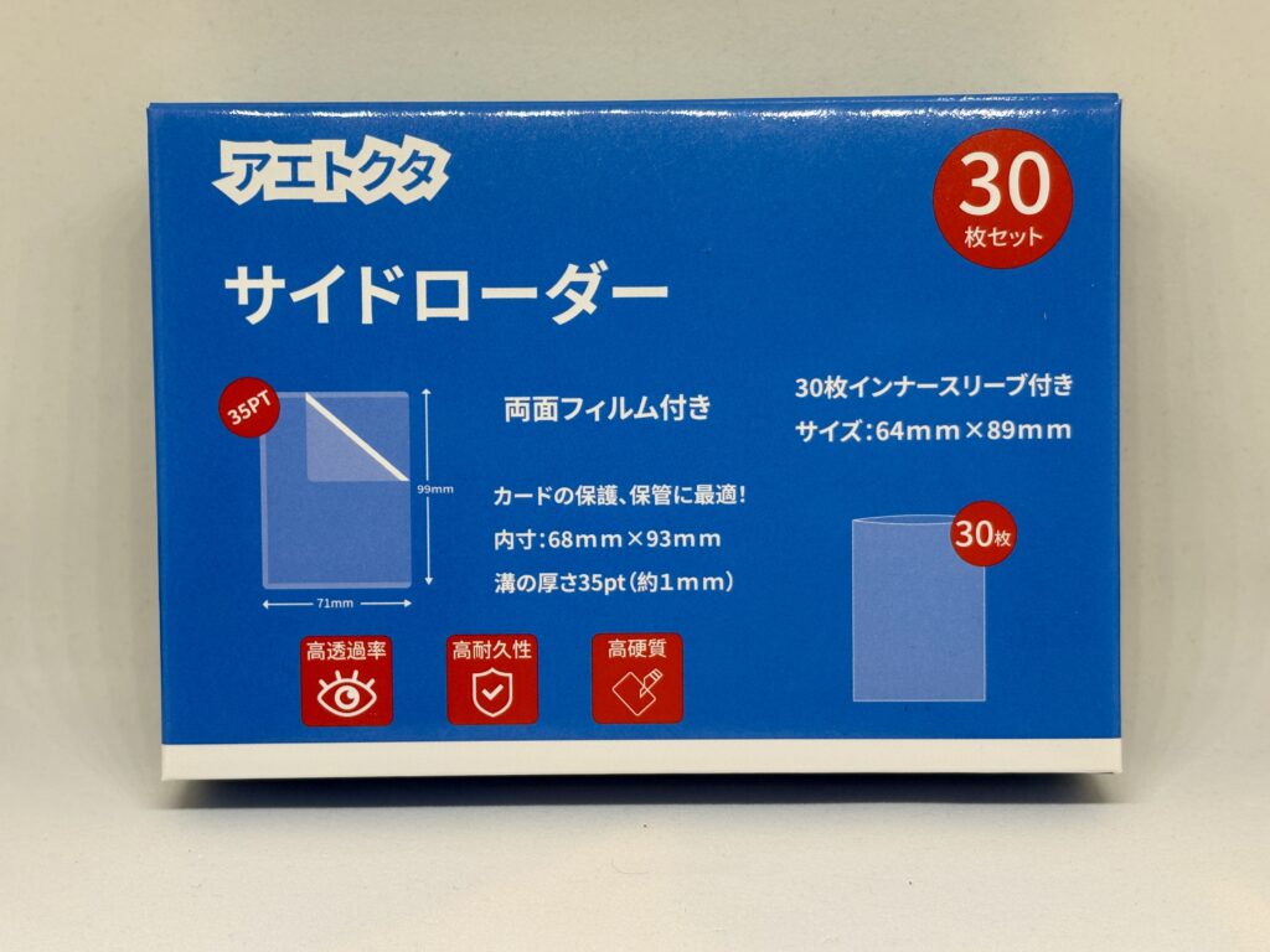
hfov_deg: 36.8
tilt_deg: -17.7
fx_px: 1908
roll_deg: +0.5
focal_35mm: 52
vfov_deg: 28.0
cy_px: 476
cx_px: 635
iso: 40
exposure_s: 1/120
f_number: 1.6
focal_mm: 5.96
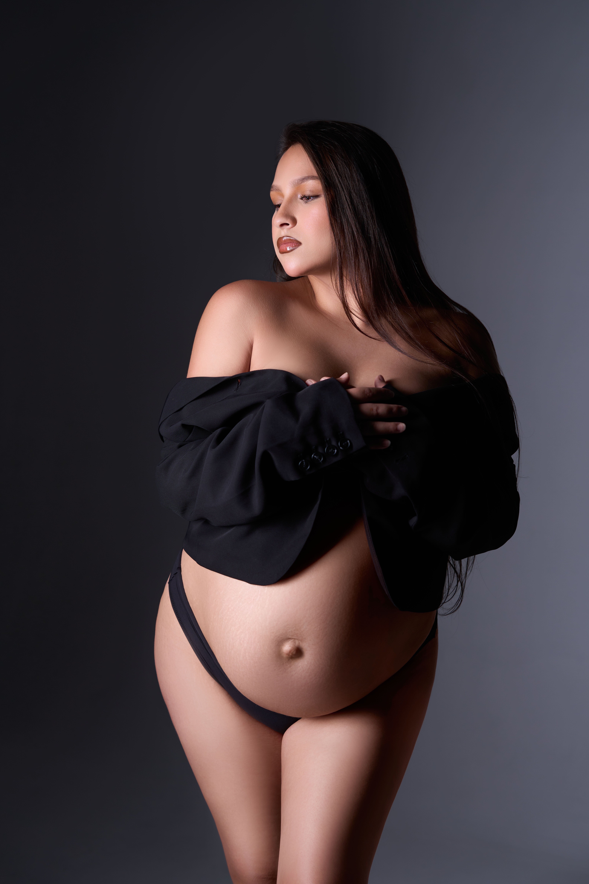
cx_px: 294
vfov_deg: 28.8
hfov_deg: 19.5
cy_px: 442
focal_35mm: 70
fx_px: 1718
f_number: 4.5
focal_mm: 70
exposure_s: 1/160
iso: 160
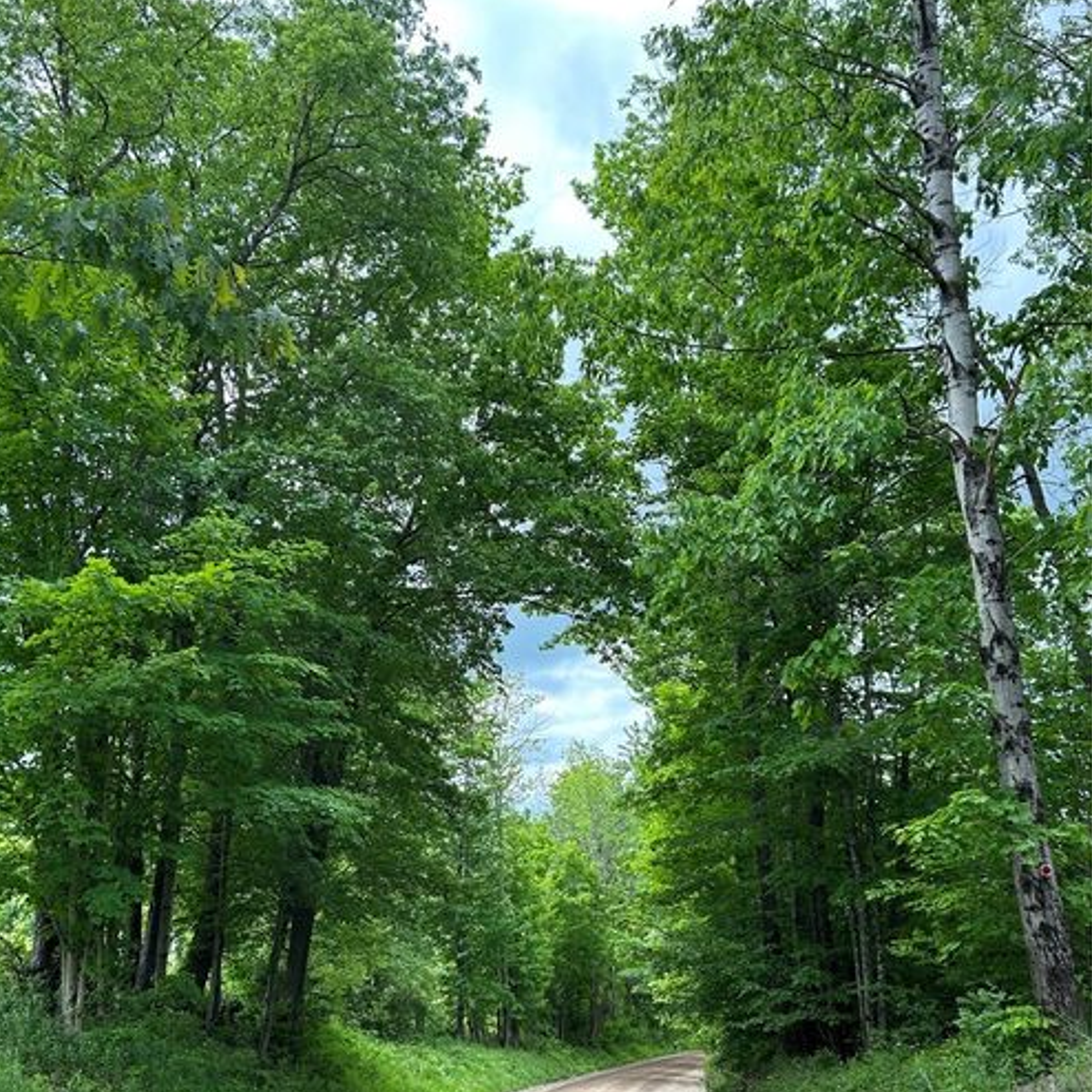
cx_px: 542
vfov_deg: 52.0
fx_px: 1106
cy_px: 678
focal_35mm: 31
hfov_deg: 52.5
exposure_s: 1/743
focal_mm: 5.7
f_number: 1.5
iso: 50
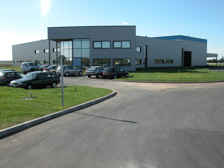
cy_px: 84
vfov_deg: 40.7
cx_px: 112
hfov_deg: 52.6
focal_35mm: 35
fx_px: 226
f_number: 5.6
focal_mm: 8.9
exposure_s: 1/327
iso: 100
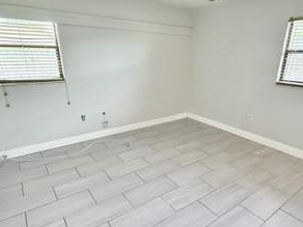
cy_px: 128
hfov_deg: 73.6
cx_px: 171
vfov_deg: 58.7
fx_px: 201
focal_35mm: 23
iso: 640
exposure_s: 1/120
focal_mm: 2.22
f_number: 2.2
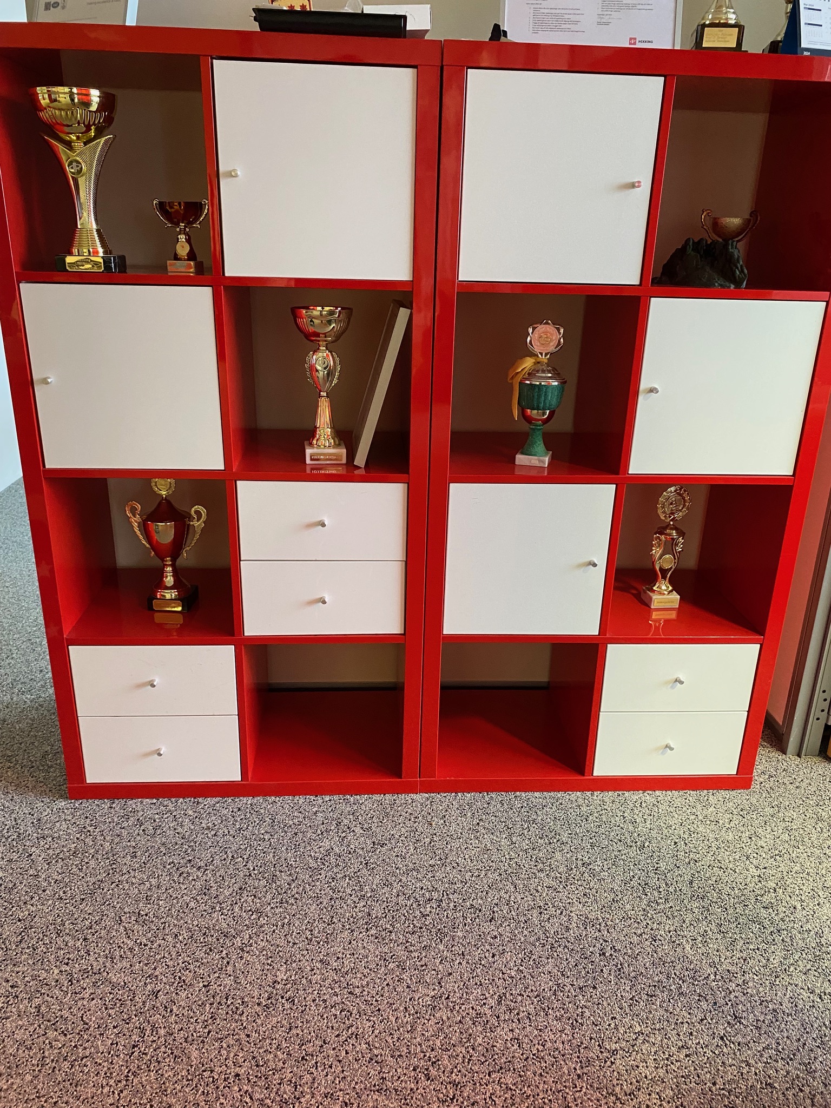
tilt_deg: -20.1
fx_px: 832
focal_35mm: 26
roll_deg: -1.8
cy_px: 554
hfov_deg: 53.1
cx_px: 416
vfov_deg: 67.3
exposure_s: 1/50
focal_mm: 4.25
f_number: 1.8
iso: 250
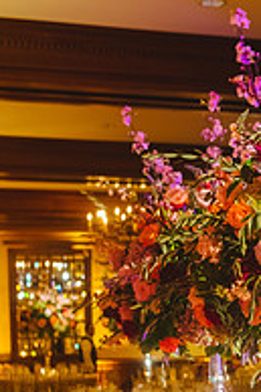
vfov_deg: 21.4
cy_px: 358
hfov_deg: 14.4
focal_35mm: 93
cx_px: 281
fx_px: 1013
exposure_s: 1/50
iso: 2000
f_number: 3.5
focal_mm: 40
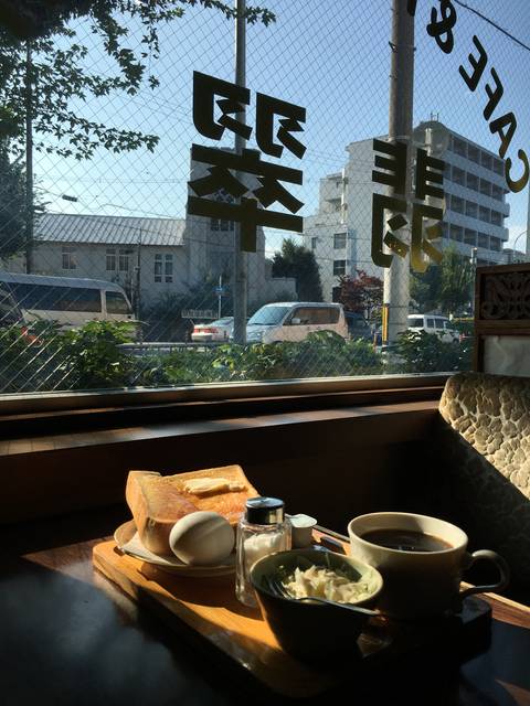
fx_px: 592
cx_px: 265
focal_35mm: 29
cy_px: 353
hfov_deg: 48.2
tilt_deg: -2.5
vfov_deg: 61.7
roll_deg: -2.0
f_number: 2.2
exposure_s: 1/1115
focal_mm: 4.15
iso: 25
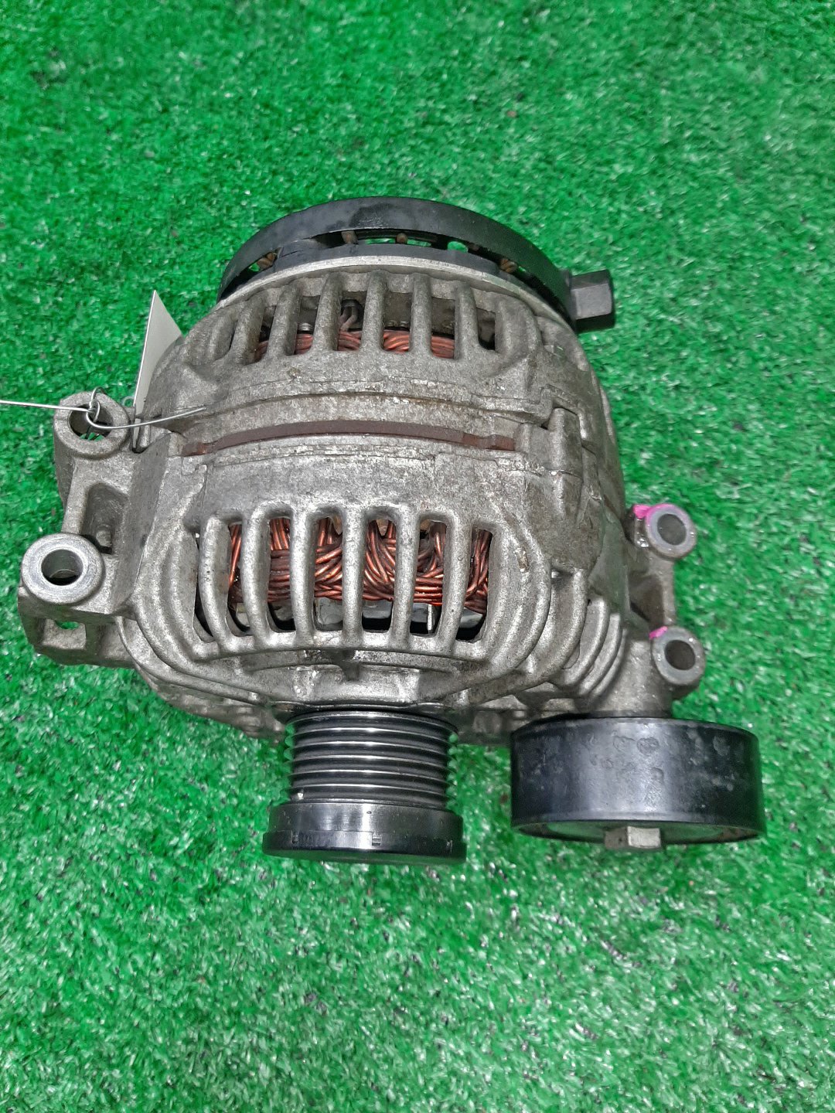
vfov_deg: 67.3
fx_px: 836
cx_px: 418
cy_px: 556
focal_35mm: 26
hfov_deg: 53.1
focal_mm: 3.93
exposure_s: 1/50
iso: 173
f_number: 1.7
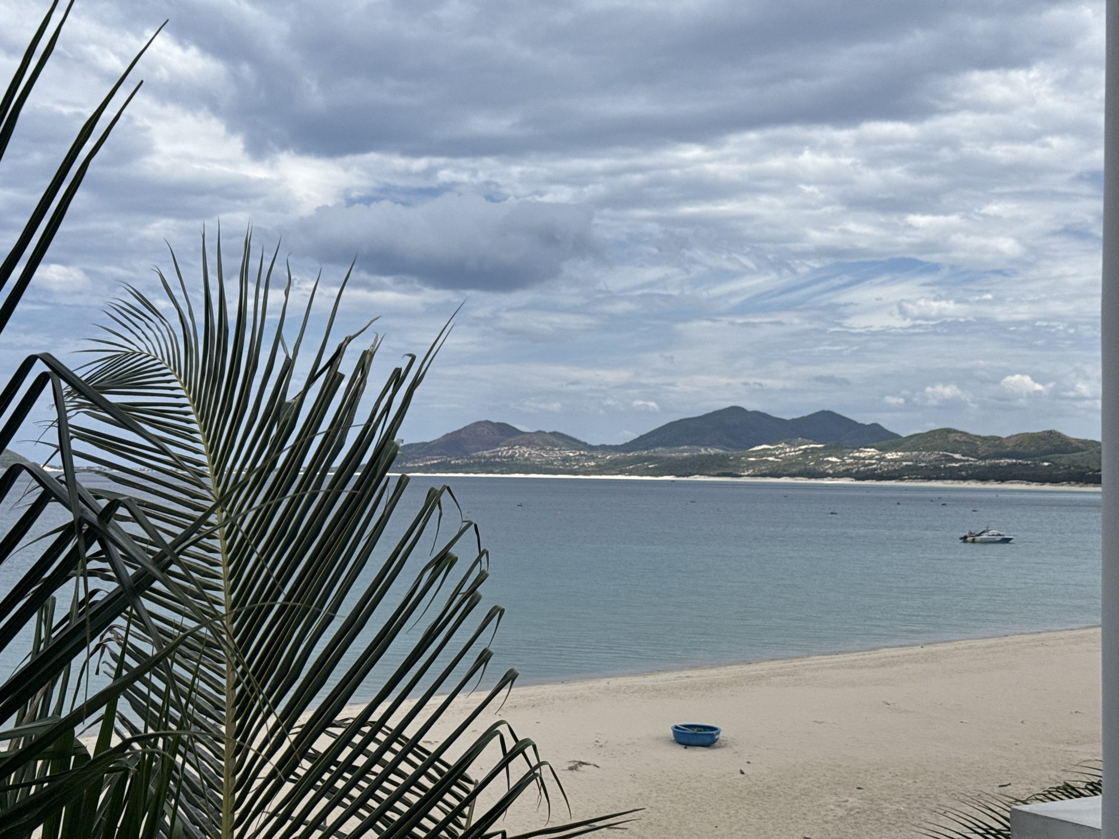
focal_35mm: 48
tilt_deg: +2.1
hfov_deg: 39.7
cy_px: 420
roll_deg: -0.3
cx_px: 560
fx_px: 1552
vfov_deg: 30.3
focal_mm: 6.76
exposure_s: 1/8772
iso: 64
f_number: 1.78
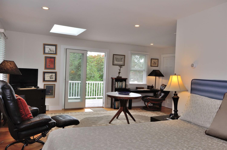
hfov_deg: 62.0
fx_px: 189
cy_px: 75
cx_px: 114
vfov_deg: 43.5
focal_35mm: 30
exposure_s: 1/10
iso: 400
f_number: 18
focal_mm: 20
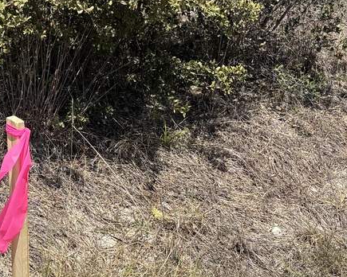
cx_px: 81
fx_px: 863
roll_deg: +1.9
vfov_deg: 18.2
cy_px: 91
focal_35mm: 84
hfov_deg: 22.5
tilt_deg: -15.9
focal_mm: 5.96
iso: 50
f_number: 1.6
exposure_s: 1/3448
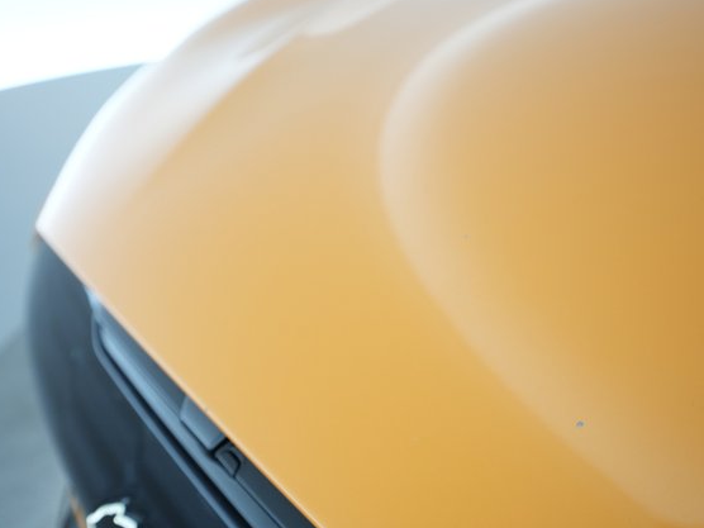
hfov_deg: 58.3
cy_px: 261
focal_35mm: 31
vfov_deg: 45.4
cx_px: 370
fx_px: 630
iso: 3200
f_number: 5.6
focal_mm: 28
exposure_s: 1/80
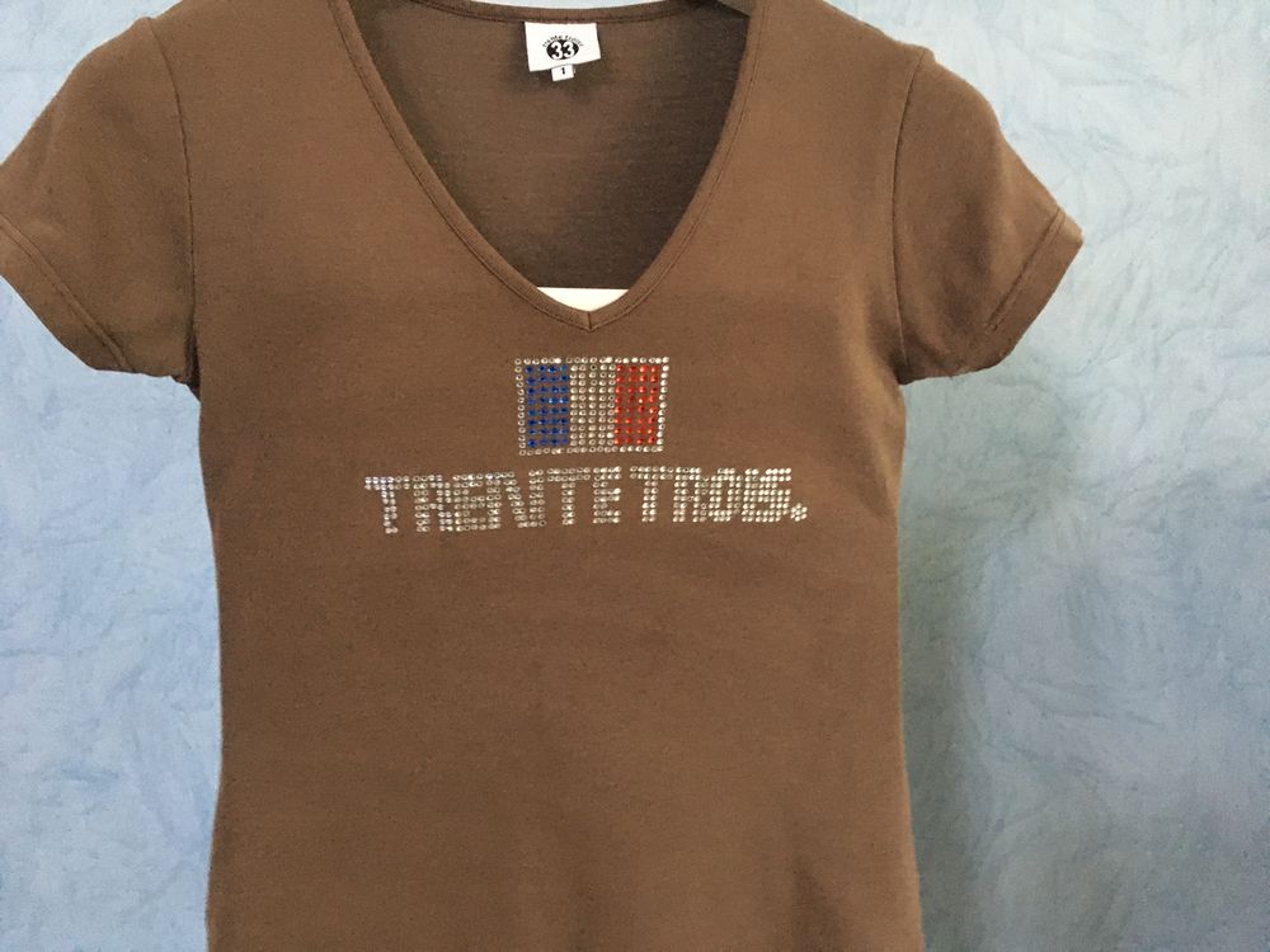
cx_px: 635
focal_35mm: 29
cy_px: 476
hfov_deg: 61.7
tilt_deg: -4.4
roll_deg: -1.5
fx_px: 1064
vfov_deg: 48.2
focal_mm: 4.15
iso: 320
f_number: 2.2
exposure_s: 1/17
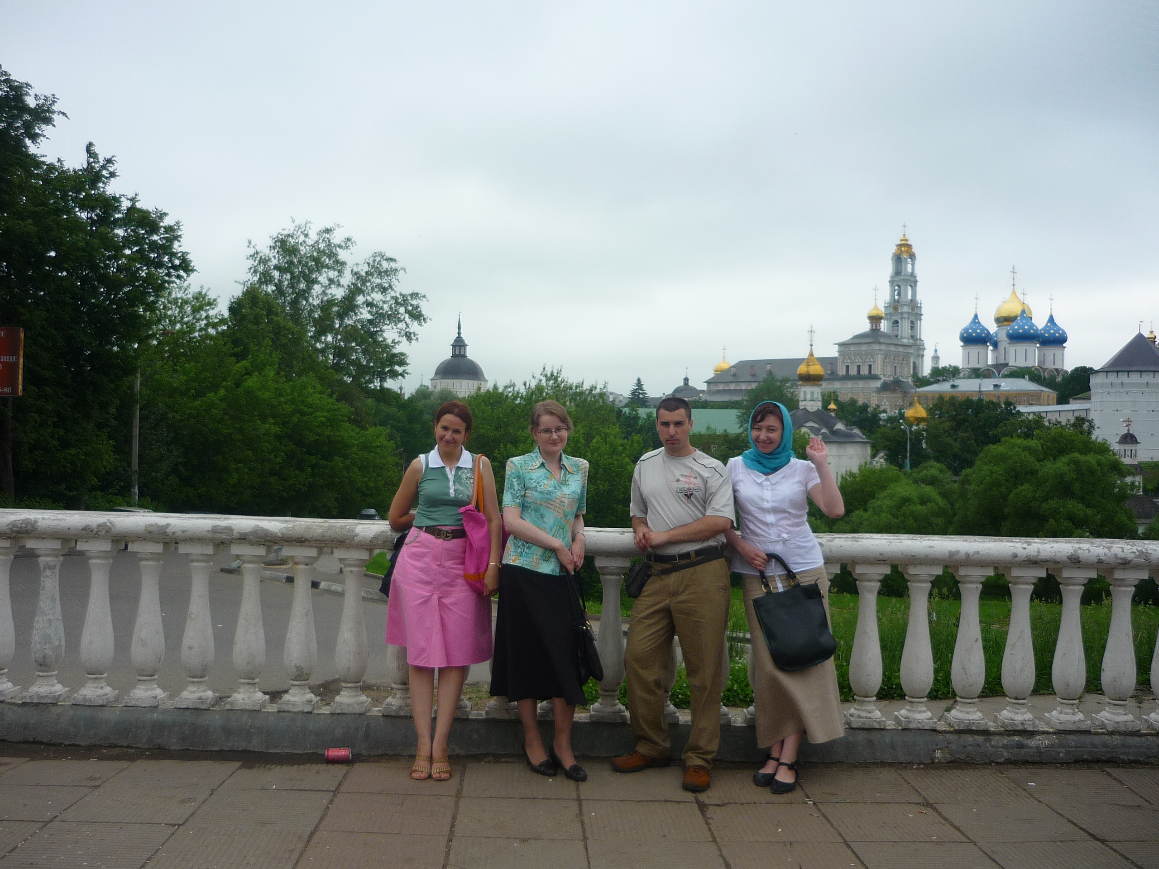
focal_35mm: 33
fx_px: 1105
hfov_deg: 55.4
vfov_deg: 42.9
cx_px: 580
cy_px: 434
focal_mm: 5.5
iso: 100
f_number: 2.8
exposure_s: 1/640
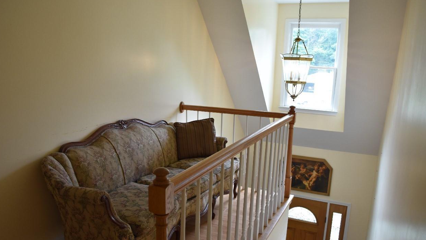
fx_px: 328
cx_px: 214
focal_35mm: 29
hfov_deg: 66.1
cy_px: 137
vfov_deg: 40.1
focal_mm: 18
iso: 400
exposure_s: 1/60
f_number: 4
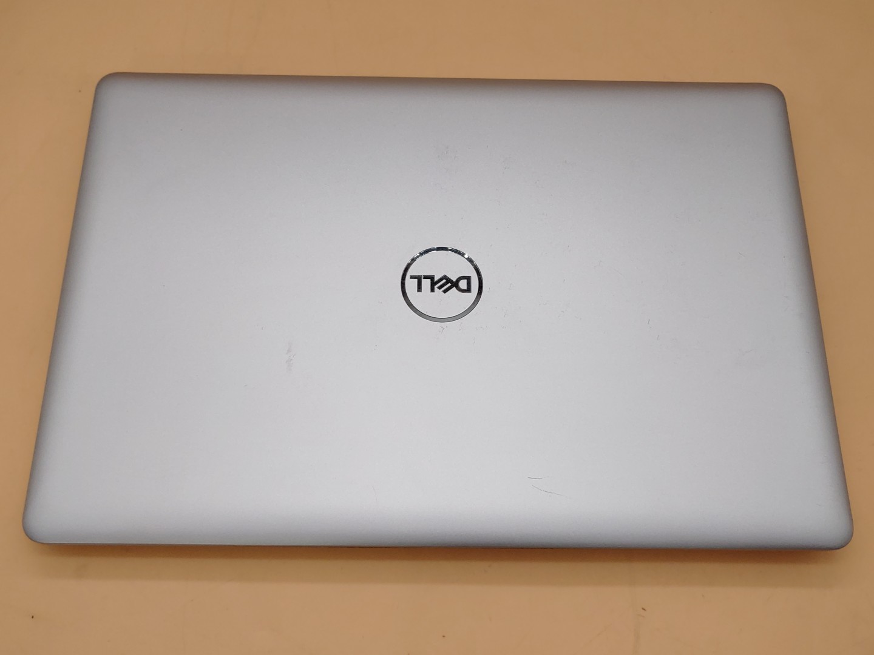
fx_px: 833
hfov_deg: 55.4
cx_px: 437
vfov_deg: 42.9
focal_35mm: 33
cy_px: 328
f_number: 1.8
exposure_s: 1/300
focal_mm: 4.36
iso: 50
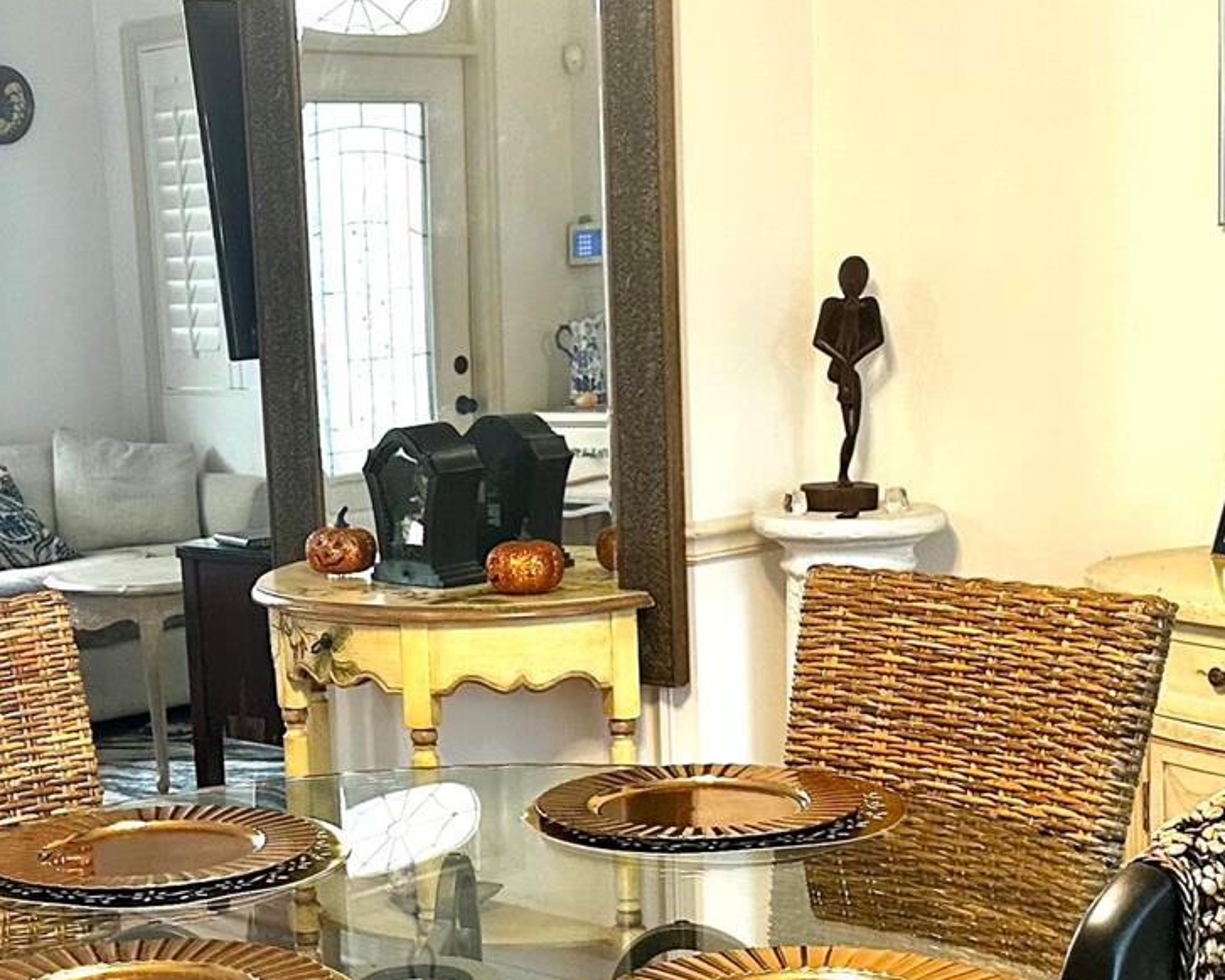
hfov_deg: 28.6
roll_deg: +3.1
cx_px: 428
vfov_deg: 23.0
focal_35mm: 66
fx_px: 2393
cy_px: 682
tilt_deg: -11.4
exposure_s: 1/120
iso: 200
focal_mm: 6.86
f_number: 1.78
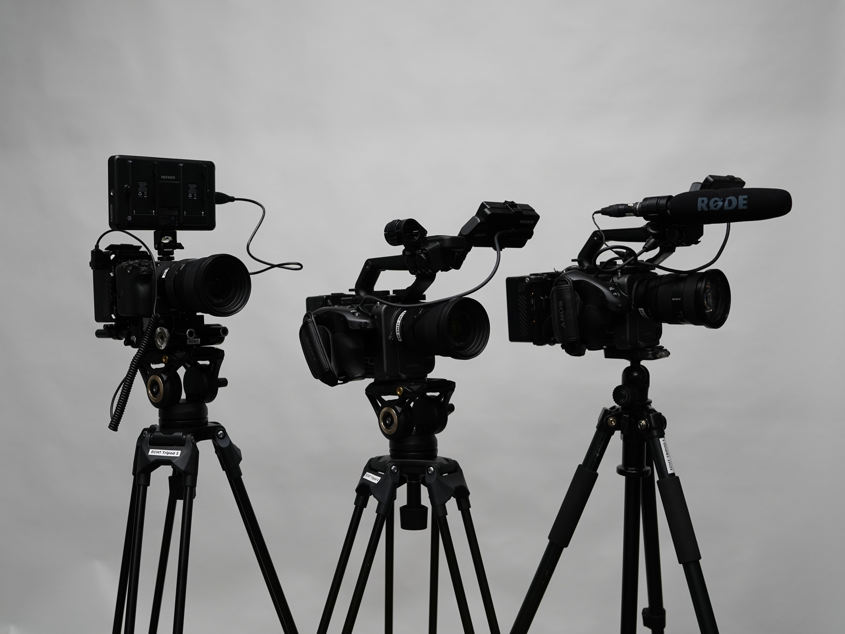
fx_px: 928
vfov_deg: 37.7
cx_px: 410
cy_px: 316
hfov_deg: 49.0
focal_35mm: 38
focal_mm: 35
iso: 1600
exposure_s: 1/160
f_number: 3.5
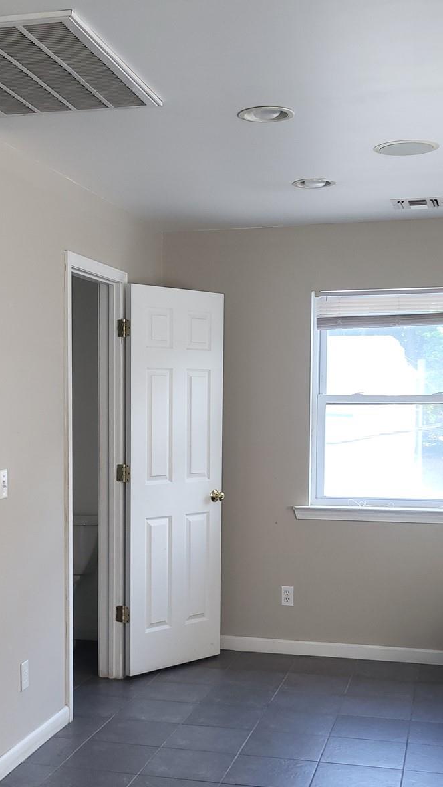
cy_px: 500
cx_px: 177
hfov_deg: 24.4
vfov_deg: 41.7
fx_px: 1023
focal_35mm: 49
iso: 40
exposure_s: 1/60
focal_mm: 5.4
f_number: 1.8
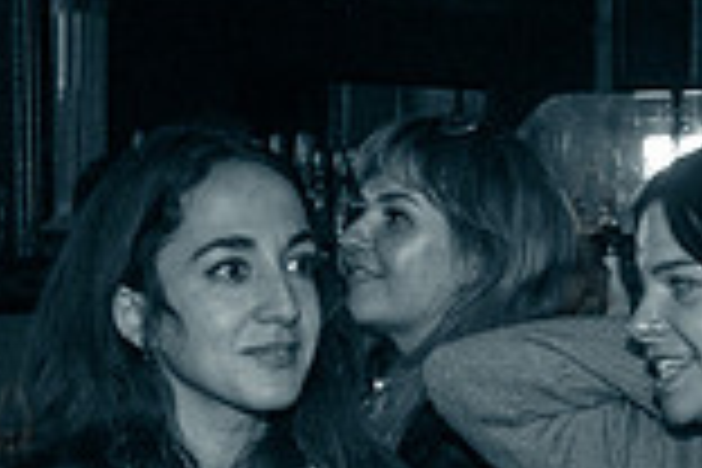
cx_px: 626
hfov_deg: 11.8
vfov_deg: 7.8
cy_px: 672
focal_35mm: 173
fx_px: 3373
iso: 8000
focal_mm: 44
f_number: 5
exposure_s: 1/200
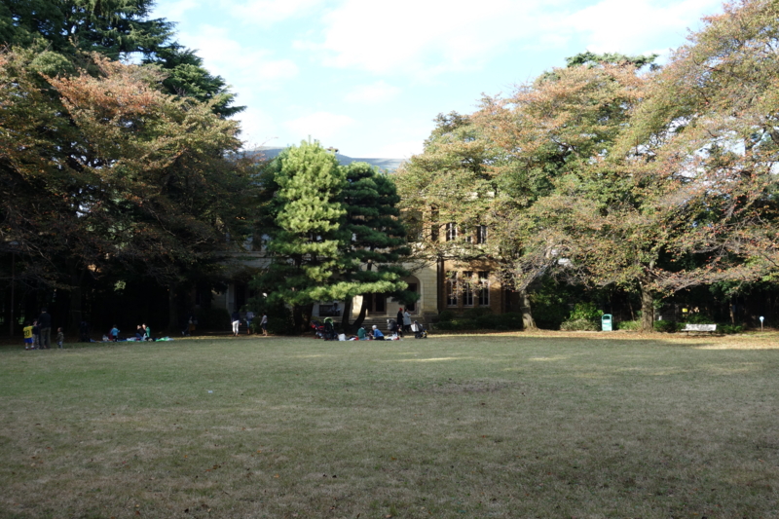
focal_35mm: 38
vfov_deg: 35.0
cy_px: 260
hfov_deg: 50.7
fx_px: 822
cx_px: 390
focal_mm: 14.23
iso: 125
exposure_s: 1/125
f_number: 5.6
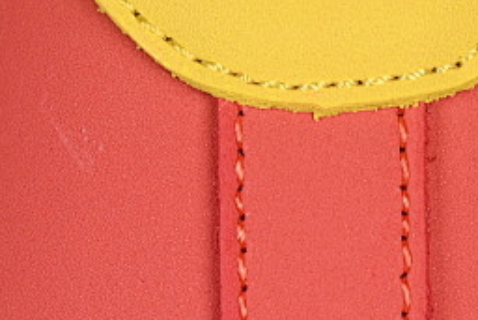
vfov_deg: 4.4
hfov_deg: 6.5
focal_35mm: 316
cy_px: 238
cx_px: 317
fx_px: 4198
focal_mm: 50
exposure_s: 1/80
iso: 160
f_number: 7.1
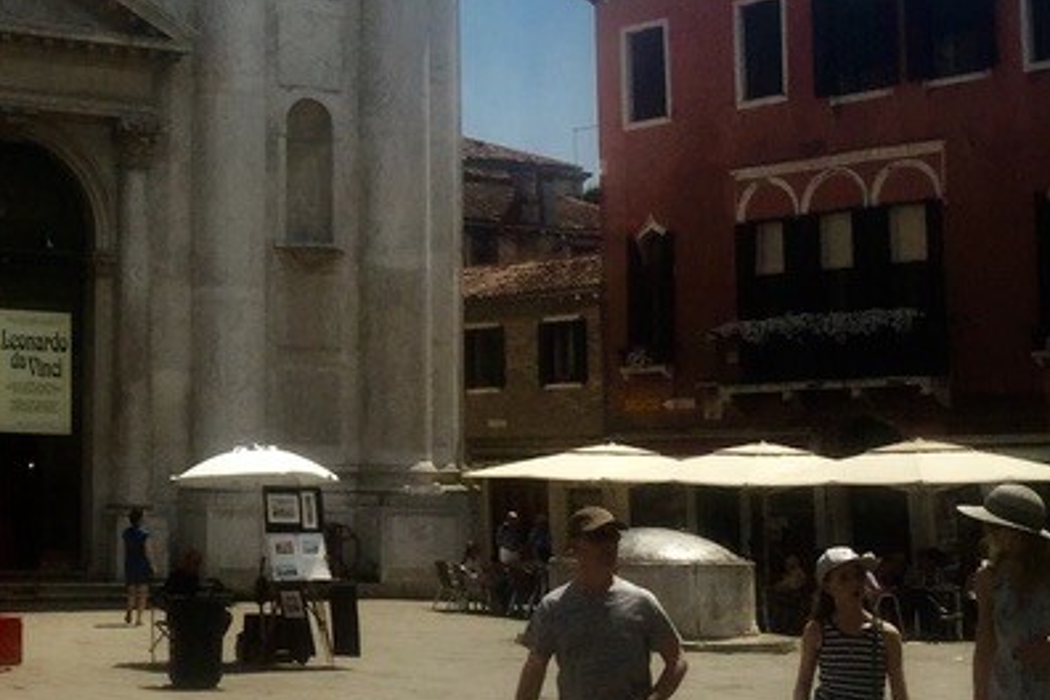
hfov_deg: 25.2
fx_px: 2275
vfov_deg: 17.4
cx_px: 98
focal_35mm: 78
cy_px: 223
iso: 32
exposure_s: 1/3597
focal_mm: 4.15
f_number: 2.2
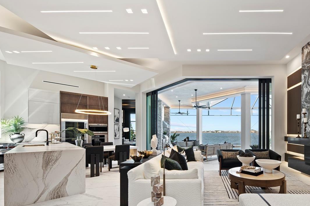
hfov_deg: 87.6
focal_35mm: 18
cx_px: 200
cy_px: 128
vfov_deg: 66.3
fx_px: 155
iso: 200
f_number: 9
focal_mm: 12
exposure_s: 1/5
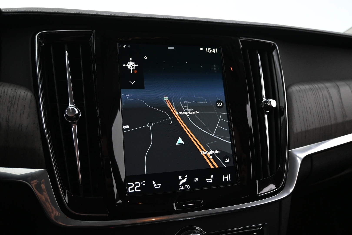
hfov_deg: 61.9
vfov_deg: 43.6
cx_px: 176
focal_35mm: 30
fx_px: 293
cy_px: 118
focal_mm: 20
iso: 2200
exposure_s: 1/30
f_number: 3.8
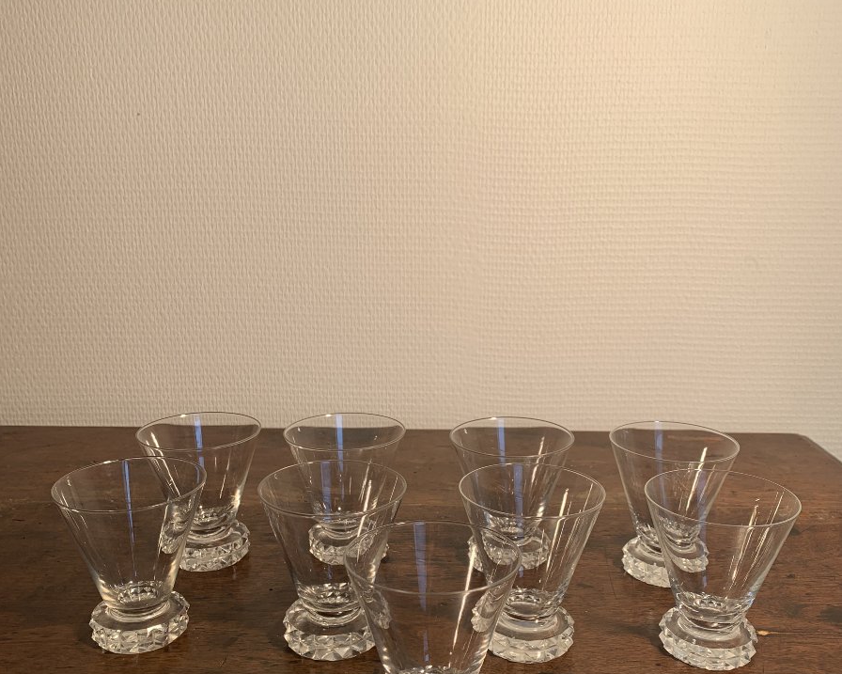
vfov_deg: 43.2
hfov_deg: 52.8
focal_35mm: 34
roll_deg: -0.4
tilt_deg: -14.6
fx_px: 847
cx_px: 420
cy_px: 389
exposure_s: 1/156
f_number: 1.8
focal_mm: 4.25
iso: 25
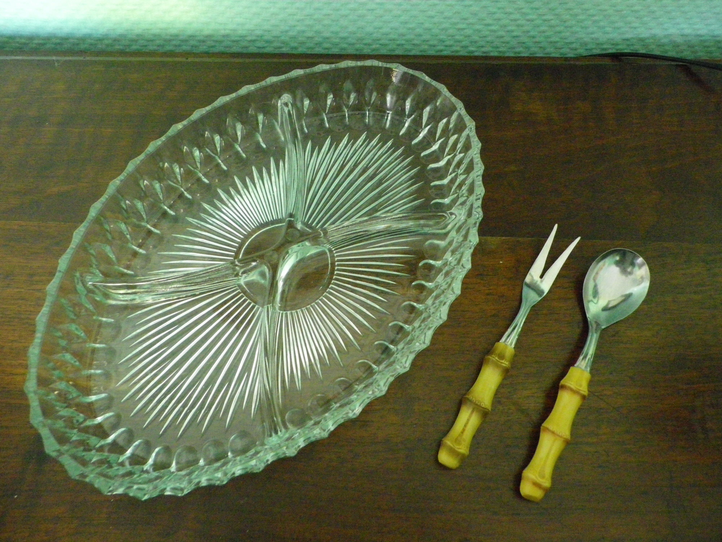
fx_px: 584
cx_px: 361
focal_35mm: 28
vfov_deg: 49.7
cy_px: 271
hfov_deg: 63.4
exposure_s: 1/20
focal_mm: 4.9
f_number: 2.6
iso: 800
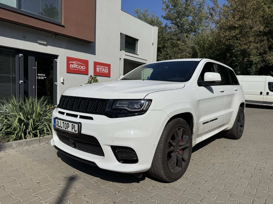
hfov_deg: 71.6
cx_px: 136
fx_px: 189
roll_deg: -3.1
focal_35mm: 24
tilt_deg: -3.6
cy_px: 102
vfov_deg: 56.8
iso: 80
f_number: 1.78
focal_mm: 6.76
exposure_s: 1/12346
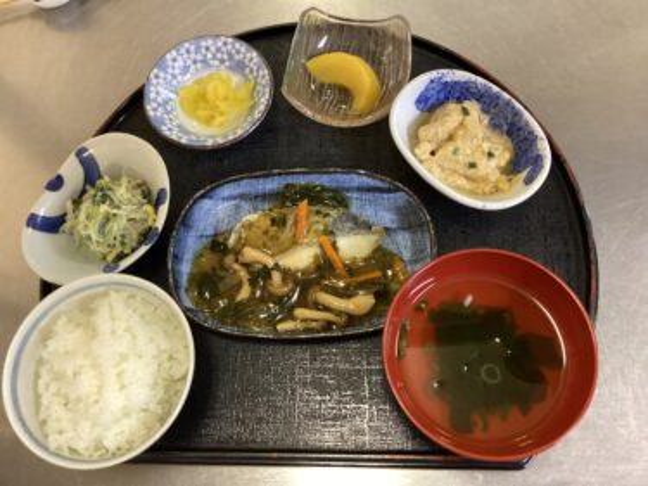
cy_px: 243
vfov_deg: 45.4
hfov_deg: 58.4
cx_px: 324
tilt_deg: -71.2
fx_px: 580
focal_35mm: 31
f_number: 2.4
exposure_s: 1/33
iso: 400
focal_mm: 3.3
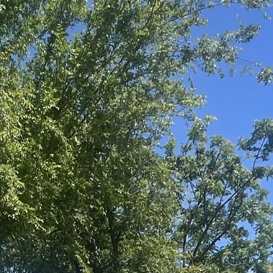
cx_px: 61
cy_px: 446
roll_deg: +0.2
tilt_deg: -0.8
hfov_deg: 24.0
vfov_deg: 19.9
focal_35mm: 71
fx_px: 634
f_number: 1.8
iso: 32
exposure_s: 1/943
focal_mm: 1.57
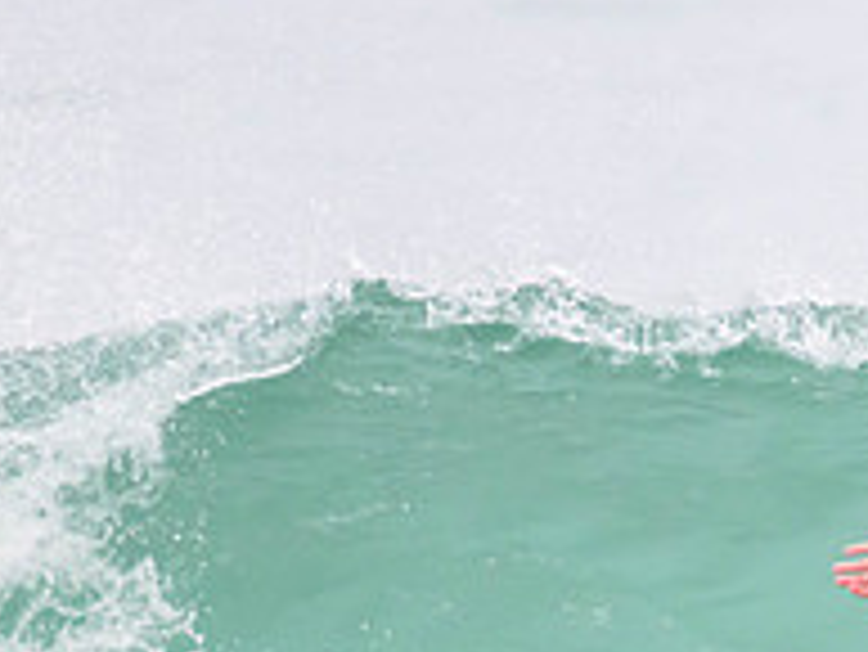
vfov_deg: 0.5
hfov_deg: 0.7
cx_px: 1360
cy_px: 655
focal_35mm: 2752
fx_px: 69050
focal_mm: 800
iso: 2000
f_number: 11
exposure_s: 1/2000
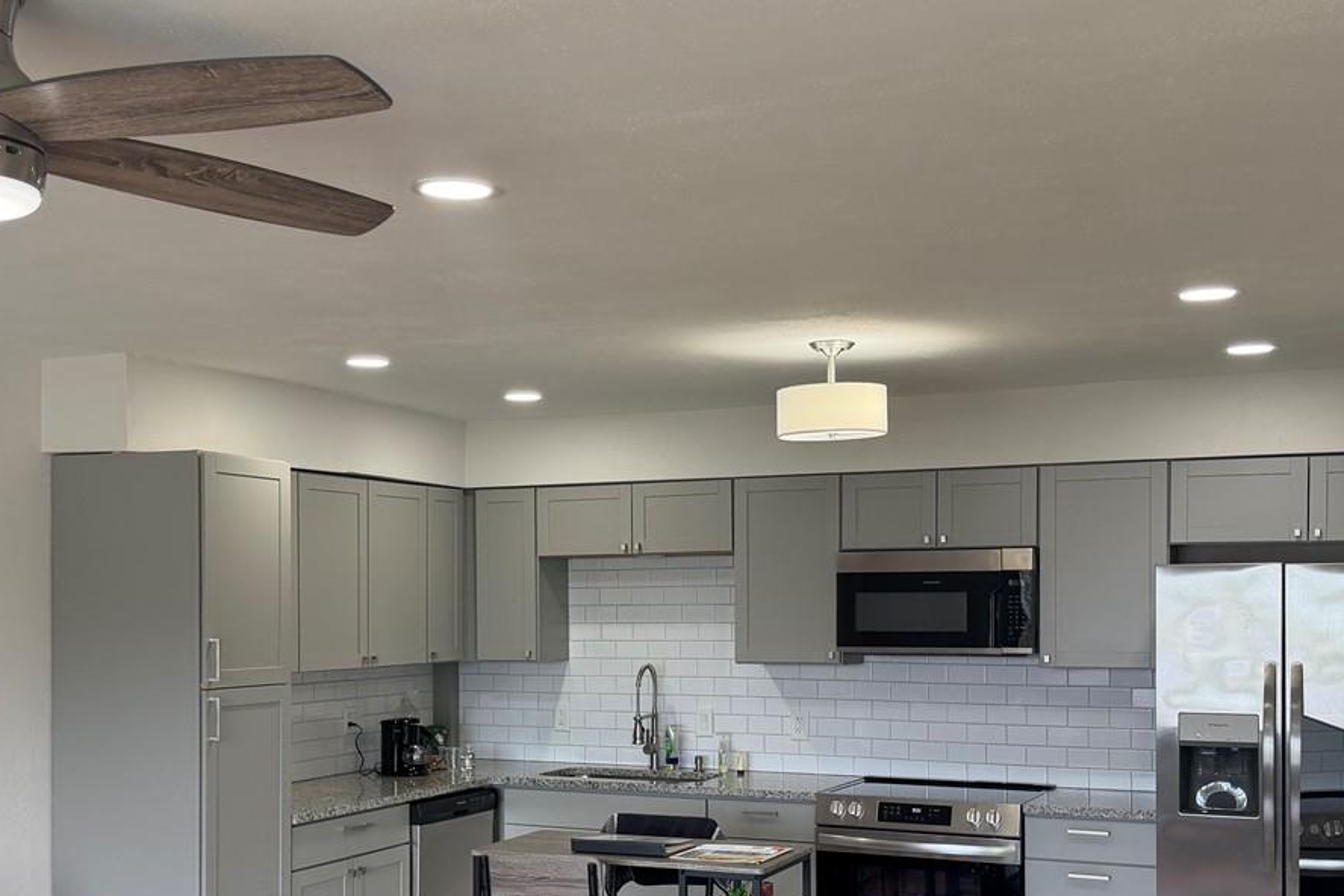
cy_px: 614
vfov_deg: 29.6
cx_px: 608
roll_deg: +0.0
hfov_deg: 43.6
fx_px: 1680
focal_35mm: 45
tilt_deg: +0.4
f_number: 1.78
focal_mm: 6.76
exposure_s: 1/139
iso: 125
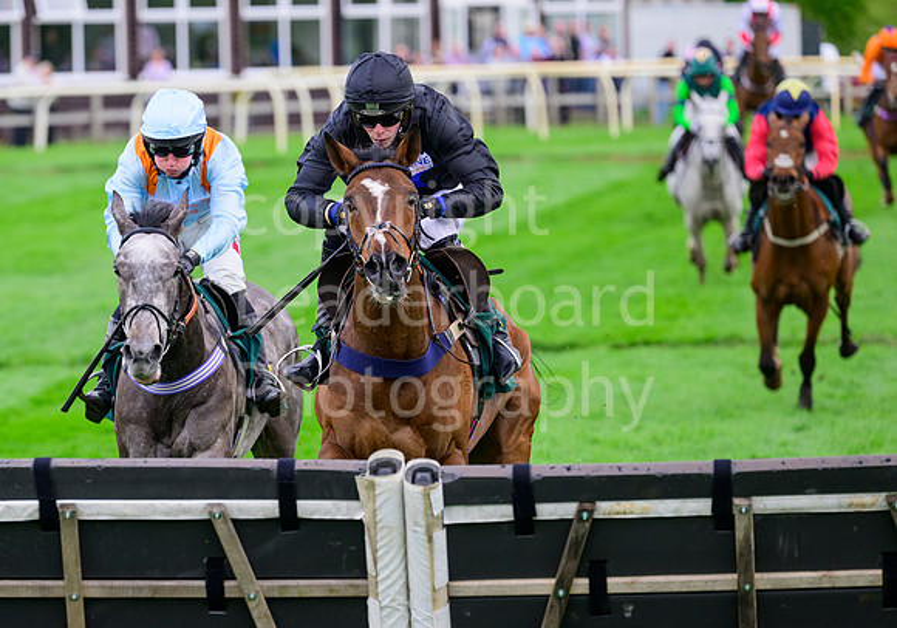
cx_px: 310
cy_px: 391
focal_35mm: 400
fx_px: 10112
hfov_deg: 5.1
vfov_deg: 3.6
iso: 1000
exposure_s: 1/1600
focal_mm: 310
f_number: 6.3
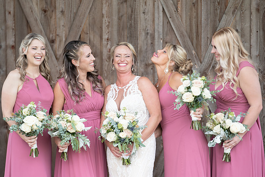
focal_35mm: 205
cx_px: 136
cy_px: 91
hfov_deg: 10.0
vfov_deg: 6.7
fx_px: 1508
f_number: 2.8
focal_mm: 189
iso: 125
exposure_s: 1/250
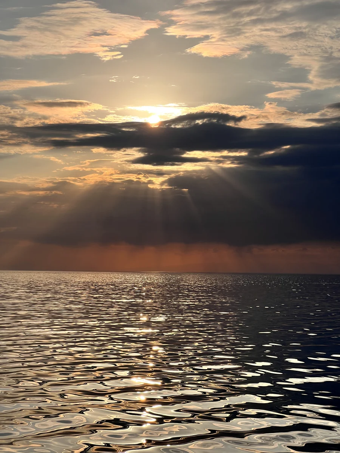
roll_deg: +0.5
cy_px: 226
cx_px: 170
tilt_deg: +3.0
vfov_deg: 25.3
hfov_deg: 19.1
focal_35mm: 77
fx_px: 1008
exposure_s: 1/2597
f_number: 2.8
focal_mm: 9
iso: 25
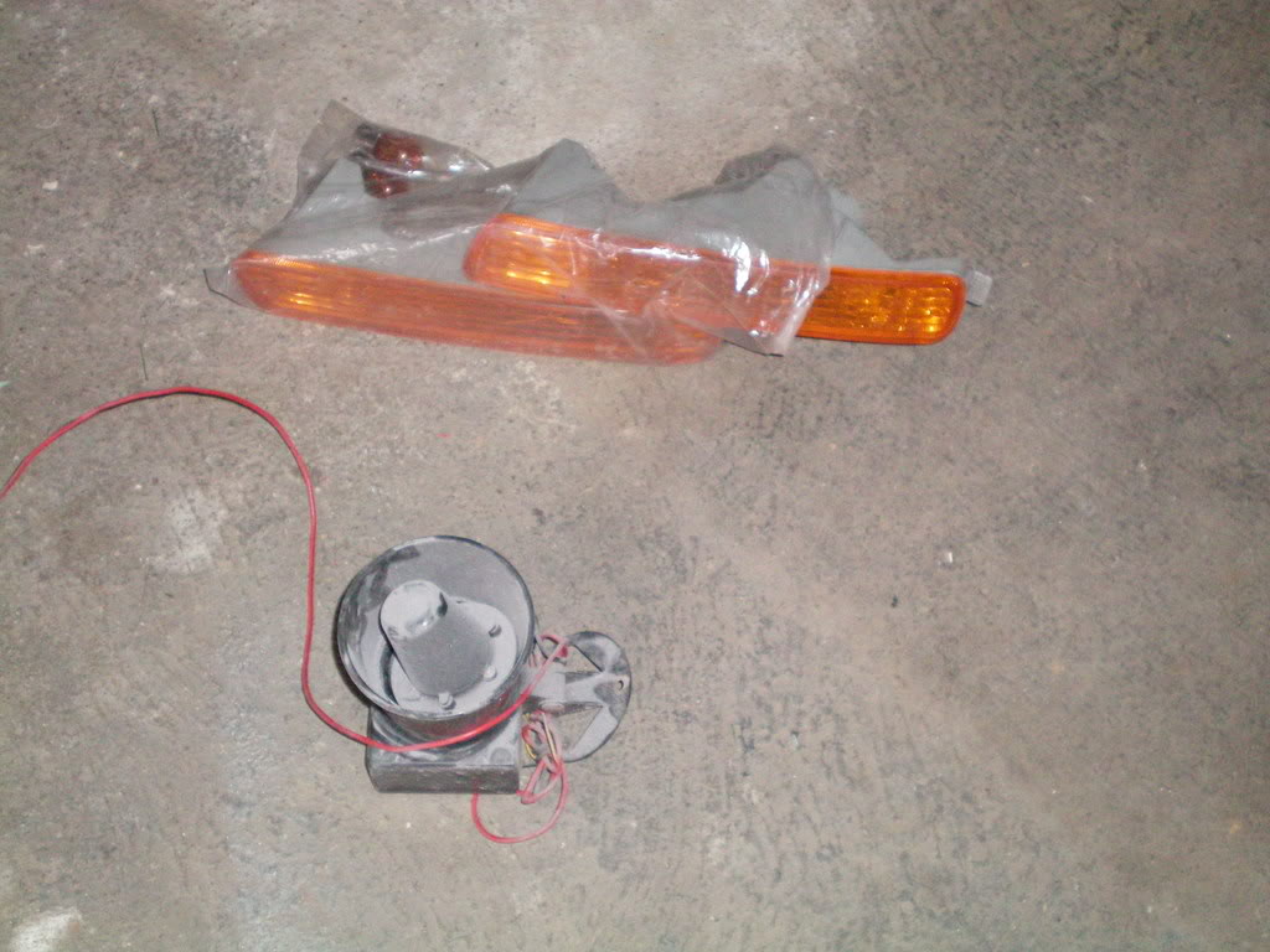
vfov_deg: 26.1
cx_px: 635
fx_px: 2055
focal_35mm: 56
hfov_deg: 34.3
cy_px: 476
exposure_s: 1/60
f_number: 3.9
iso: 400
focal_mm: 9.3
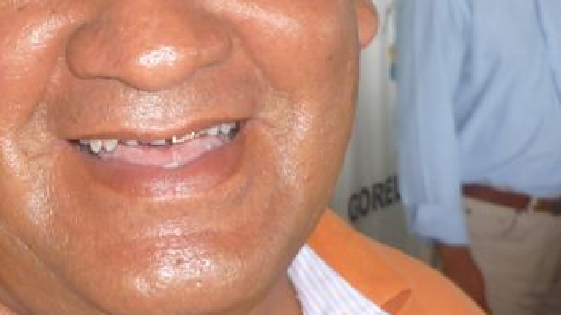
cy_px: 61
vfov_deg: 11.9
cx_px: 102
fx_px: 1502
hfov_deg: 20.9
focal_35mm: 101
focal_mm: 5.5
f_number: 2.8
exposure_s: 1/30
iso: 100
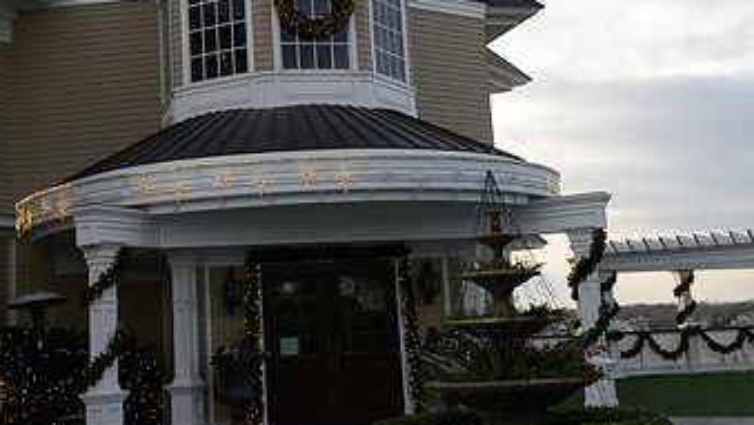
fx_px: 1220
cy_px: 106
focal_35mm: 61
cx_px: 302
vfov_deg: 19.6
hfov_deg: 34.2
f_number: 7.1
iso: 1000
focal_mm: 34
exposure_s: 1/640
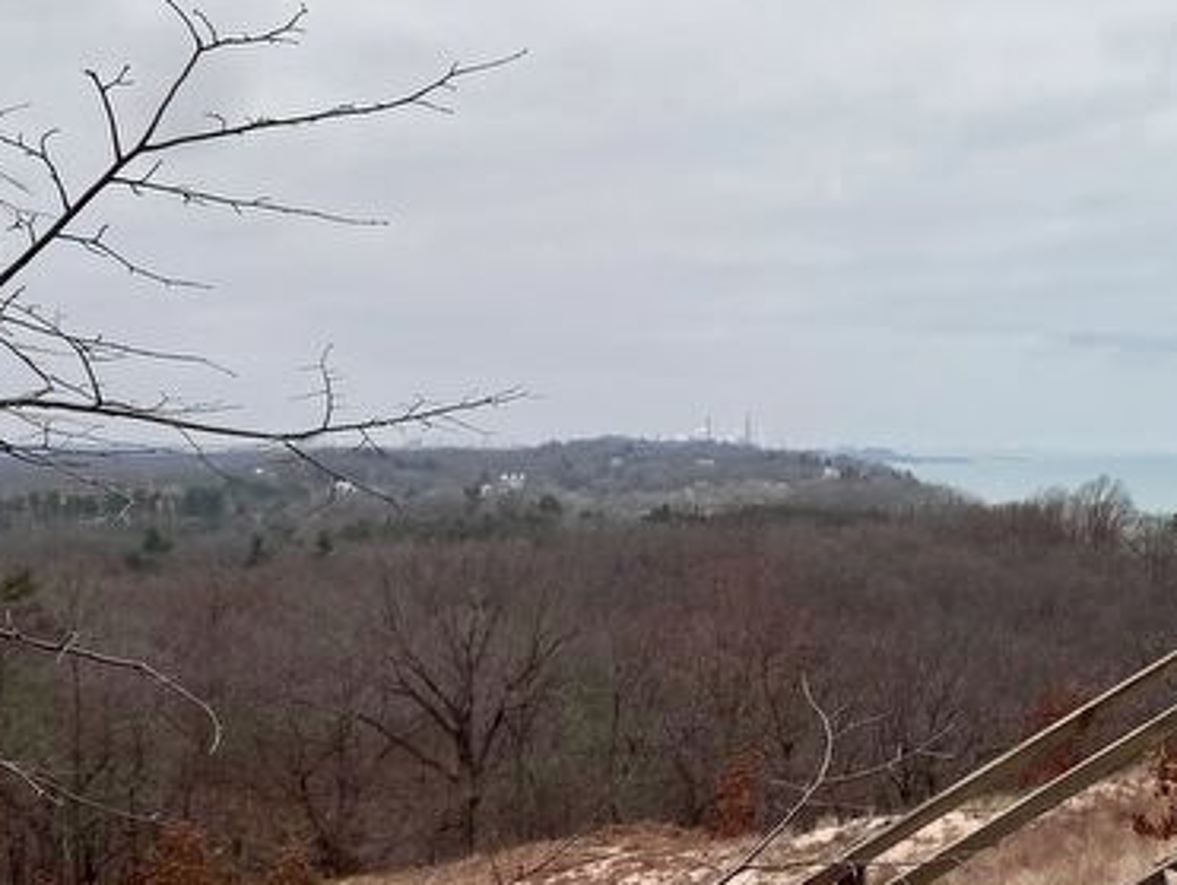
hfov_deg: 32.9
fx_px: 1906
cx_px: 1018
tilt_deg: -1.9
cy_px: 593
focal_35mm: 56
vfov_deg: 26.0
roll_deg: -0.3
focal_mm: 4.25
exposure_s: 1/285
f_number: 1.8
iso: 32
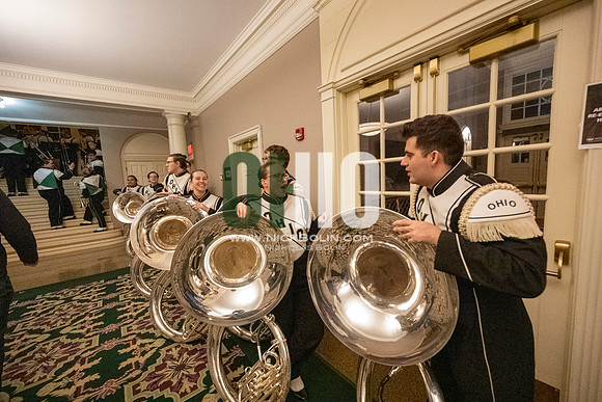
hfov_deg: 104.2
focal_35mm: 14
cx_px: 301
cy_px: 201
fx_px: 234
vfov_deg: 81.2
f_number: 4.5
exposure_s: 1/250
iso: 25600
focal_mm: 14
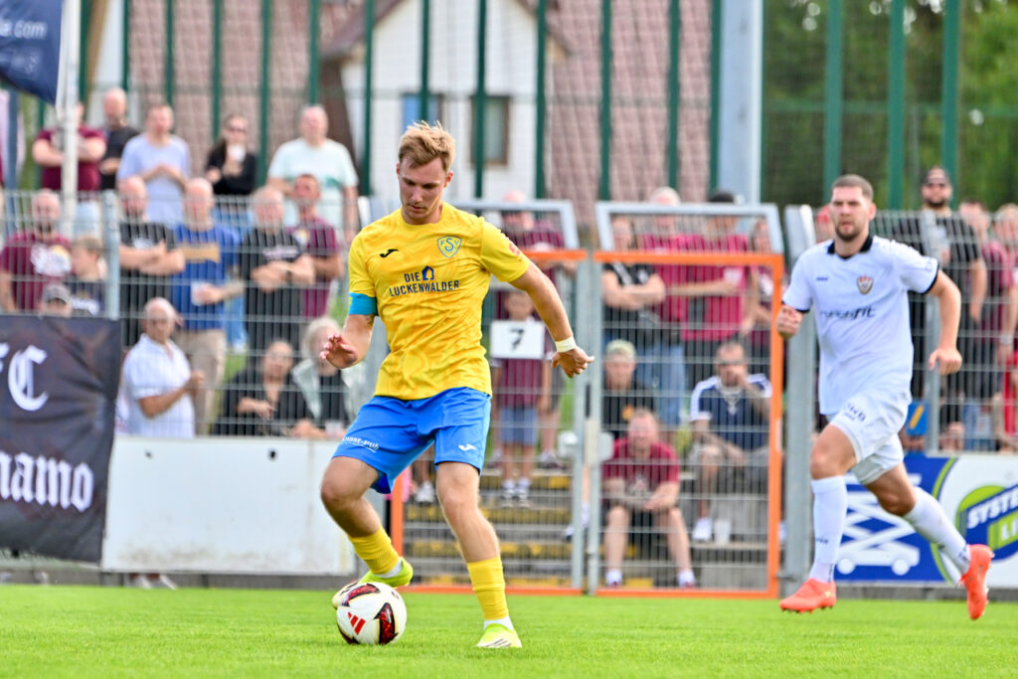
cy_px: 340
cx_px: 509
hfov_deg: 6.1
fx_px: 9615
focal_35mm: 340
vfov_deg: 4.0
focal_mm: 340
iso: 1600
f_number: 5.6
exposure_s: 1/2000
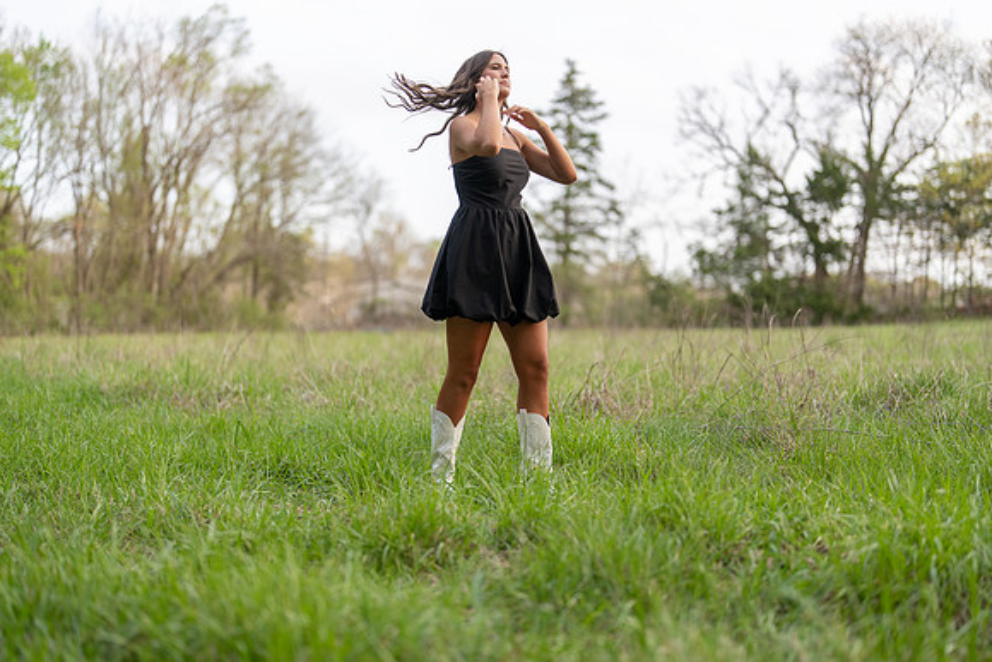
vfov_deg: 27.0
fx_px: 1378
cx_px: 496
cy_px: 331
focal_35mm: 50
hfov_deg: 39.6
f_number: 1.2
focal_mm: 50
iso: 250
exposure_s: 1/2000
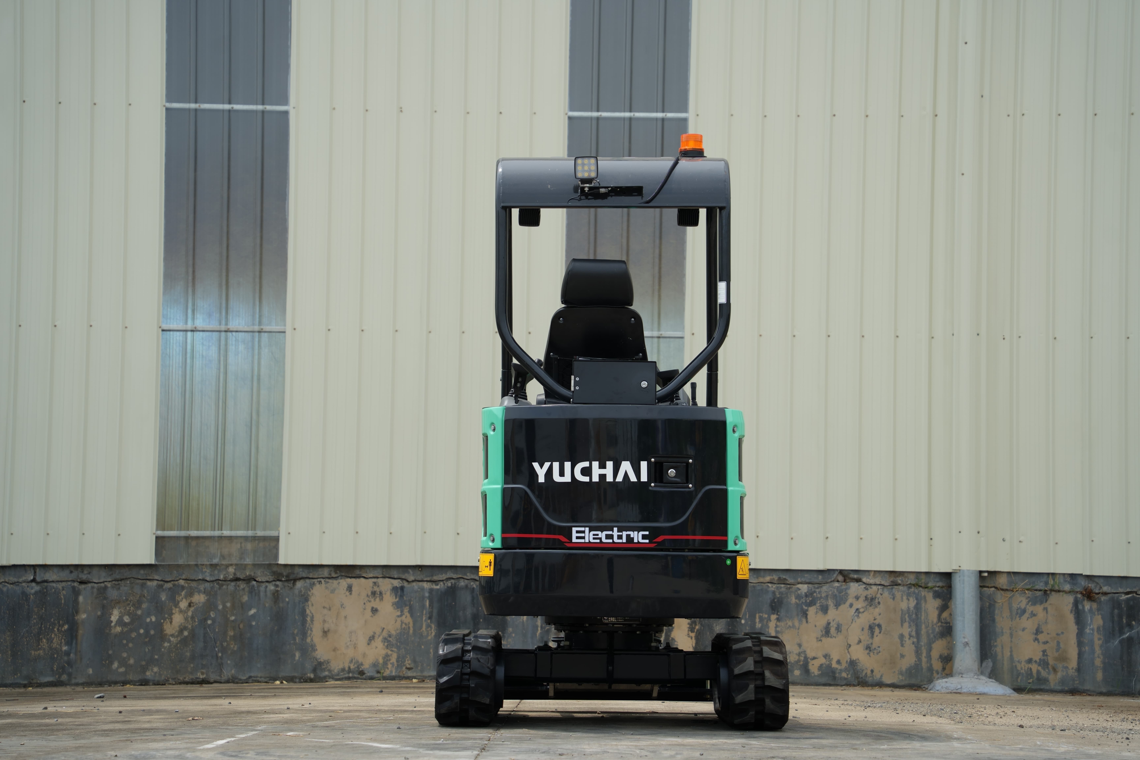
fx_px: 2787
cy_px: 378
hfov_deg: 23.1
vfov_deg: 15.5
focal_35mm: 88
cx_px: 572
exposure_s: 1/640
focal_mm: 87
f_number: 5
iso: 100
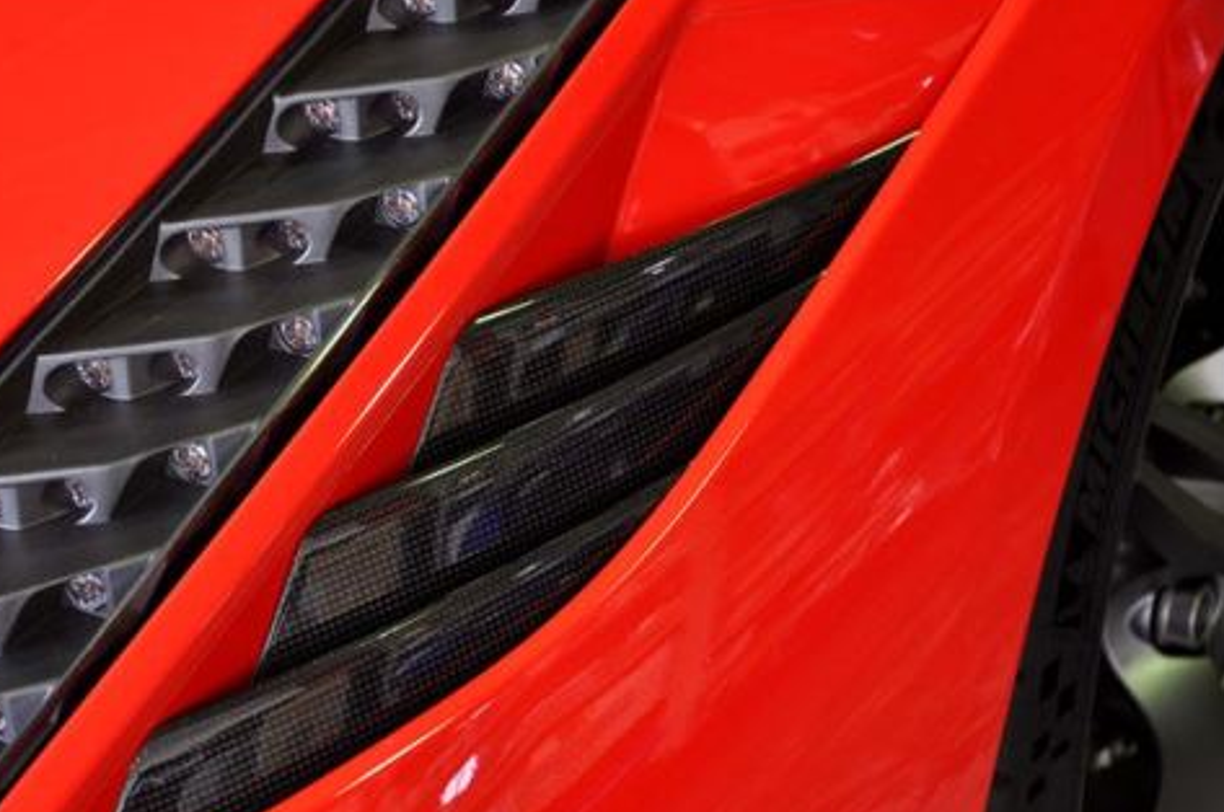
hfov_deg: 15.8
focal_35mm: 130
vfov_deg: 10.5
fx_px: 4414
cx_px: 471
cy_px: 475
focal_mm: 70
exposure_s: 1/60
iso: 720
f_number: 5.3
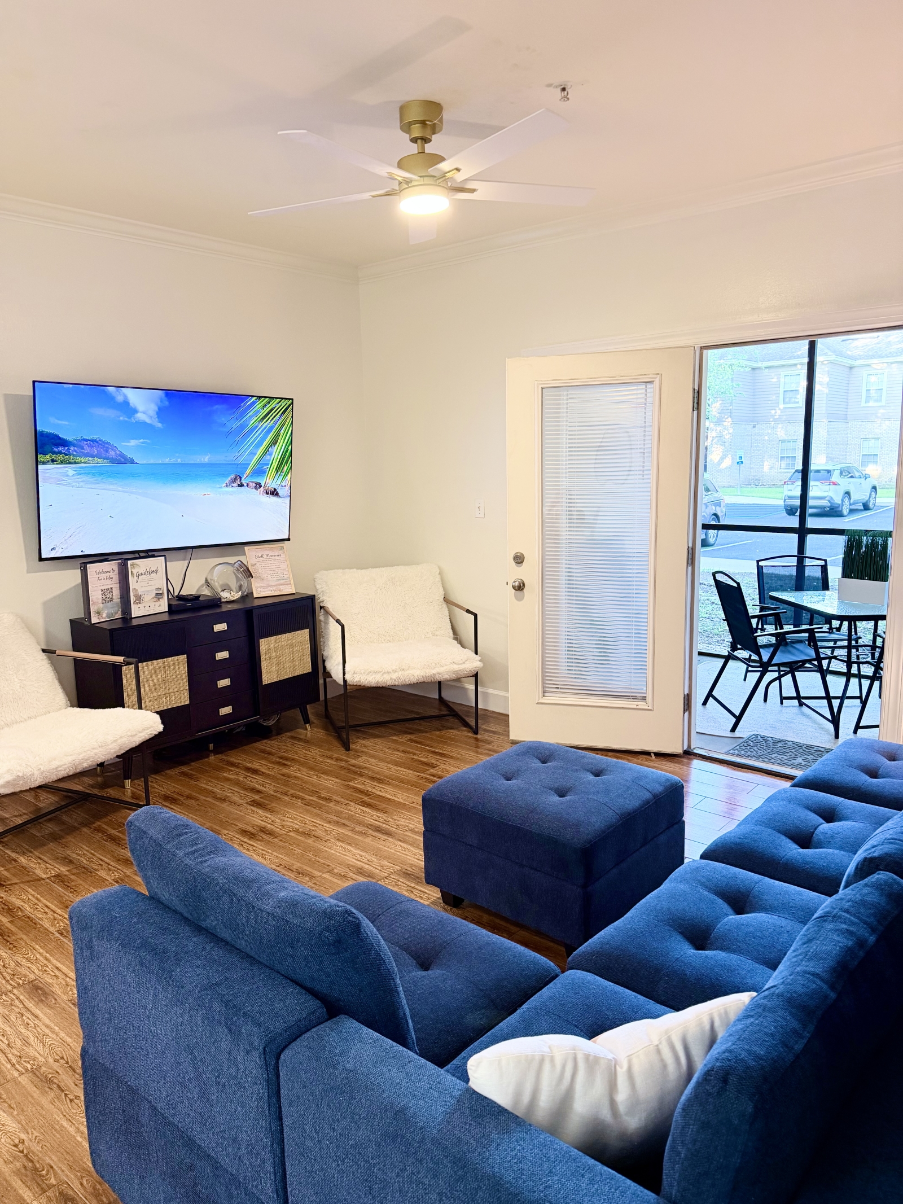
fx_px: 835
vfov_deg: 71.6
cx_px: 452
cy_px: 602
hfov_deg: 56.8
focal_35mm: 24
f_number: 1.78
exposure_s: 1/60
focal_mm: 6.76
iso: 320
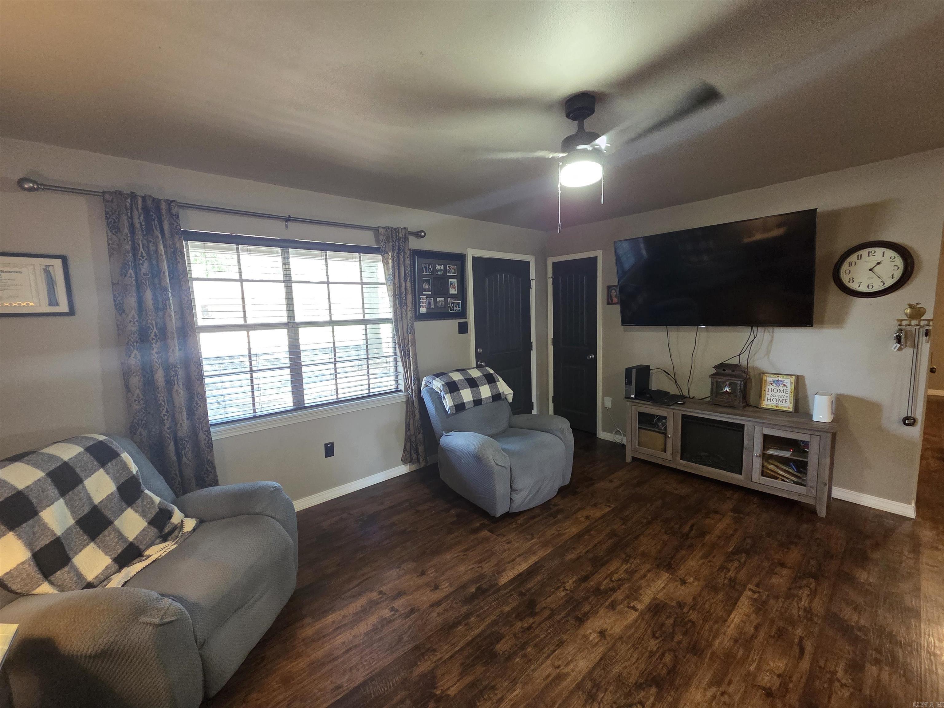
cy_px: 354
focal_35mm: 13
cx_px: 472
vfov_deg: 89.9
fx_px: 355
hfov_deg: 106.2
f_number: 2.2
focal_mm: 2.2
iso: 800
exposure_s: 1/60
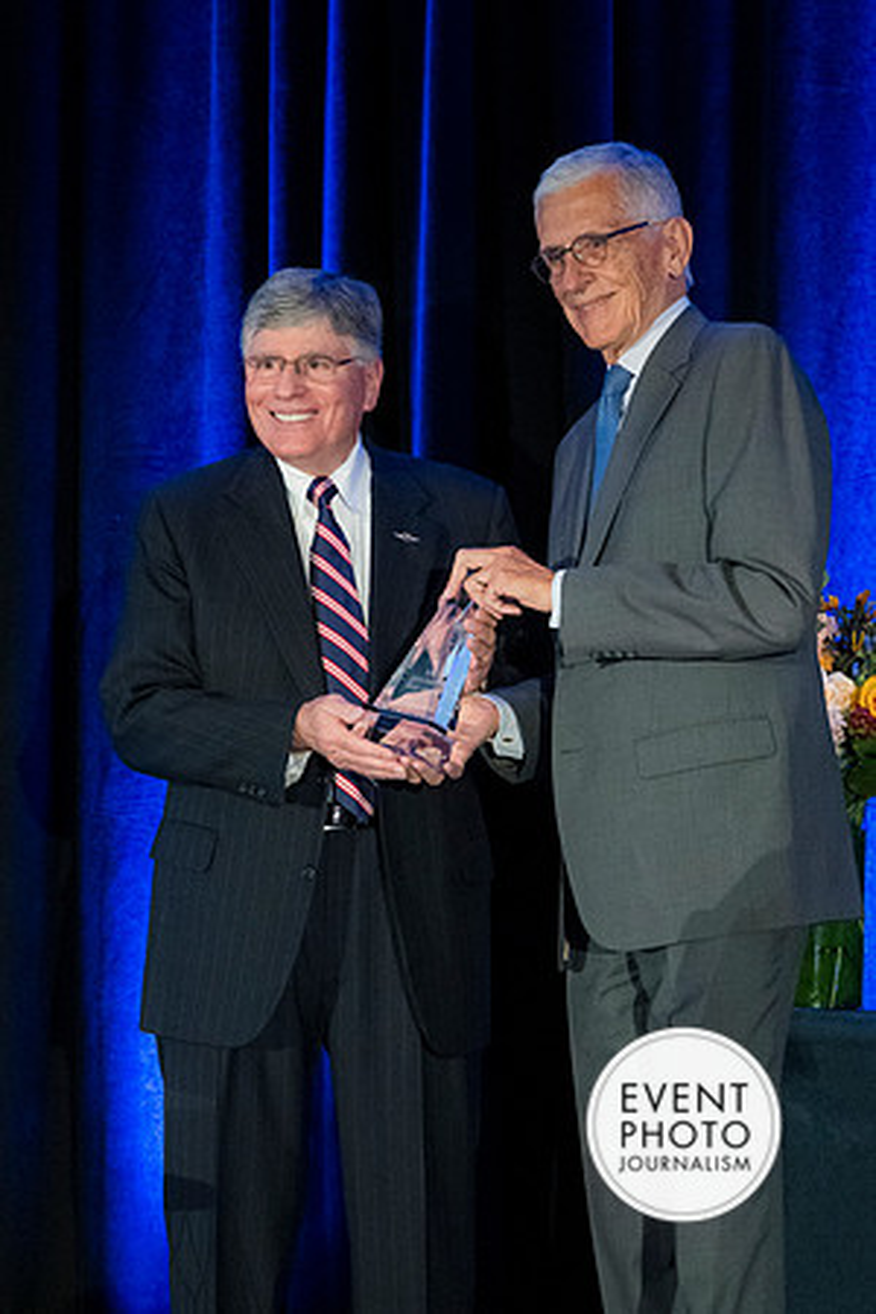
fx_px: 4088
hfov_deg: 12.2
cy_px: 657
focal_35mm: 112
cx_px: 438
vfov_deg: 18.3
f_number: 4
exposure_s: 1/125
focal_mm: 75
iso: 10000
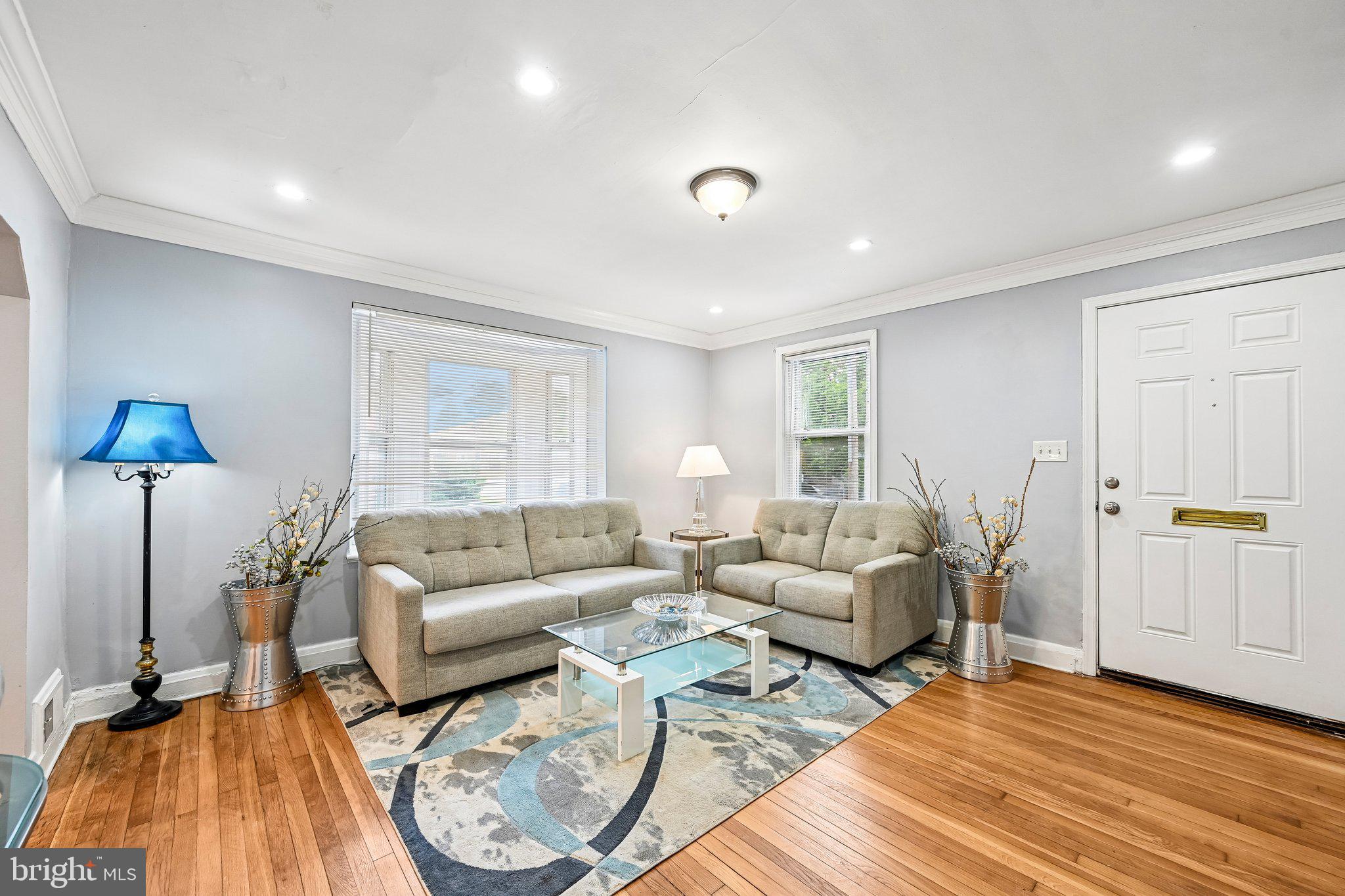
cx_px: 672
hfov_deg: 104.3
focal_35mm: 14
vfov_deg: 81.2
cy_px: 448
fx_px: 523
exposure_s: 1/15
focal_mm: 14
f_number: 8
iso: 400
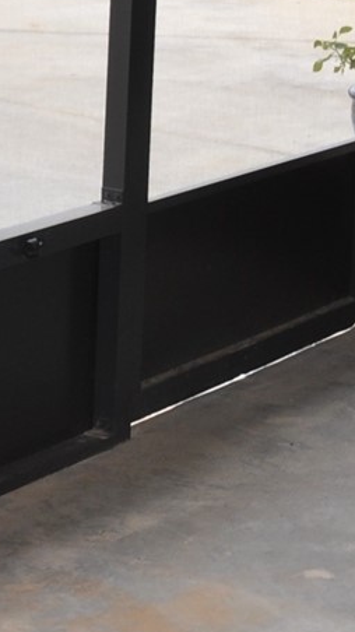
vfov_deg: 15.1
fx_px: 2278
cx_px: 725
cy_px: -171
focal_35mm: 136
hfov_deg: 8.4
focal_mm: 18
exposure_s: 1/200
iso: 200
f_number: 7.1
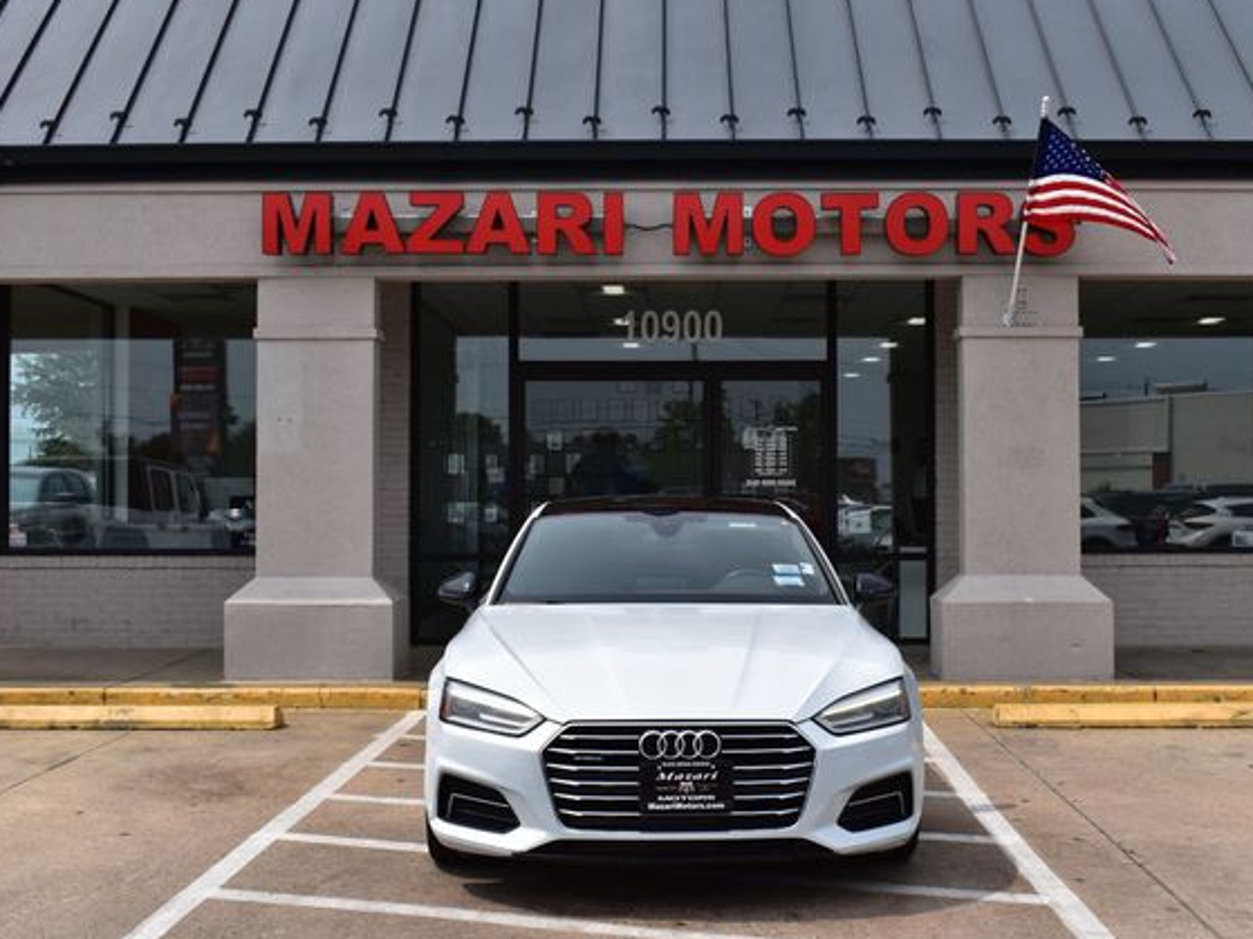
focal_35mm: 45
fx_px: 1612
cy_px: 466
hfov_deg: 42.4
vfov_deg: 32.5
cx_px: 690
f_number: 11
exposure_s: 1/500
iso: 220
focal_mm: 27
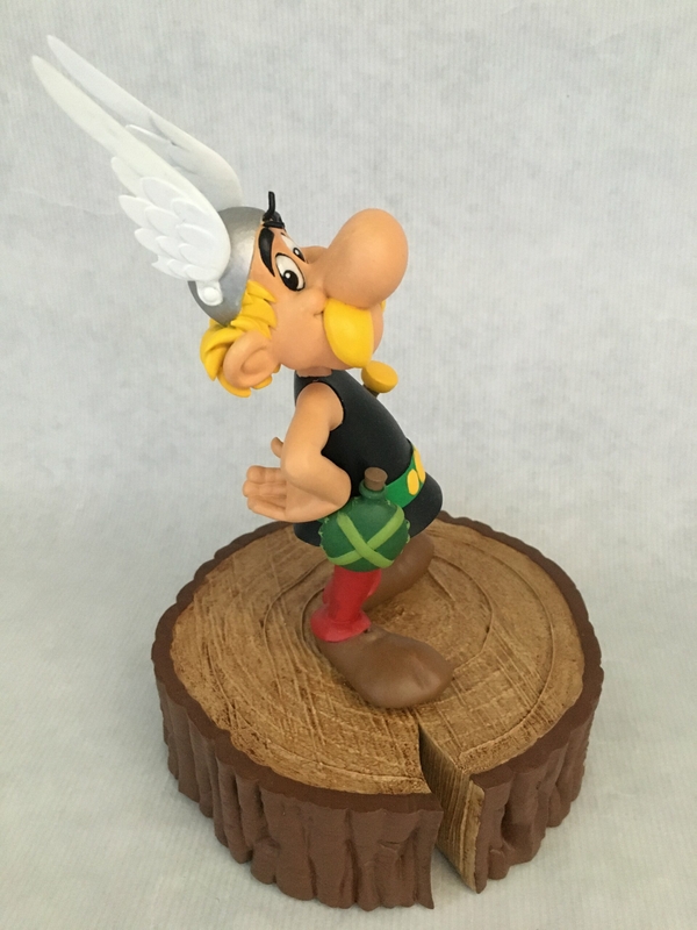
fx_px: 779
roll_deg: -0.8
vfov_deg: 61.7
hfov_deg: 48.2
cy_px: 465
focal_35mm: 29
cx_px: 348
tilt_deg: -29.1
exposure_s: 1/17
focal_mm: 4.15
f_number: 2.2
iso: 320
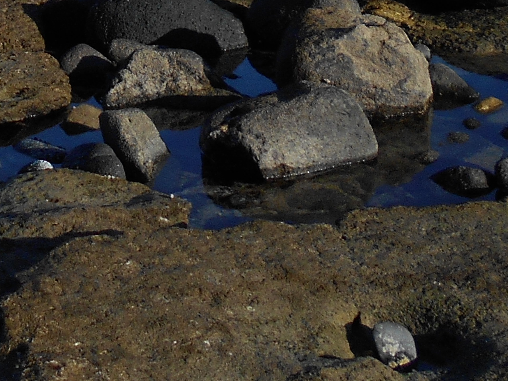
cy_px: -362
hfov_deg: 18.0
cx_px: -56
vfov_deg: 12.5
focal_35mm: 105
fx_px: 1541
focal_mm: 4.6
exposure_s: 1/1250
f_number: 3.2
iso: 80
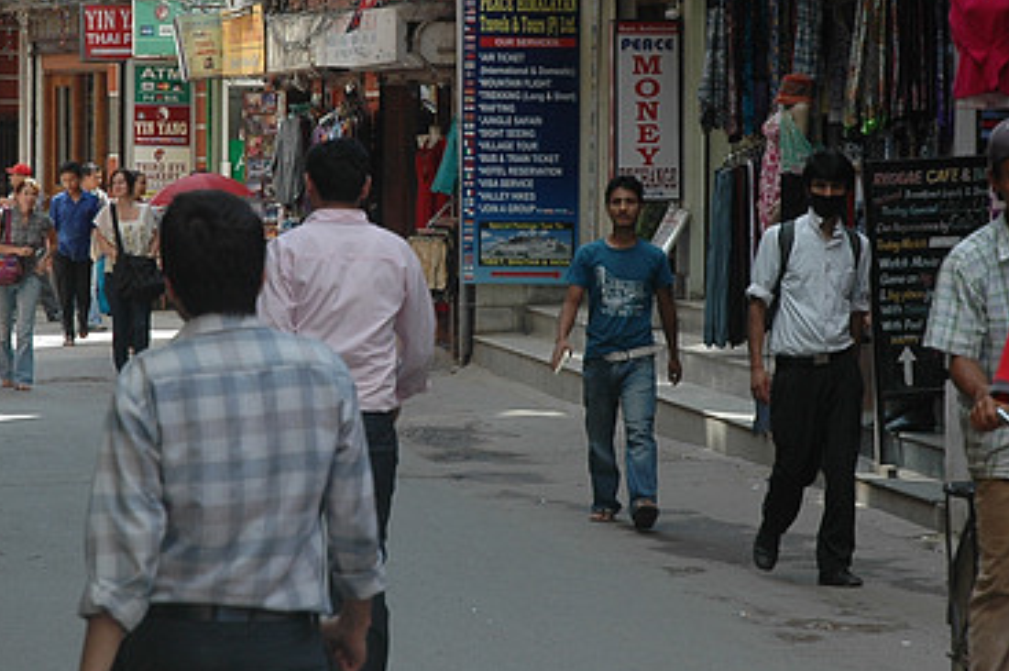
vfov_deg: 8.6
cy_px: 202
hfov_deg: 12.8
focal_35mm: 160
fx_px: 4480
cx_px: 481
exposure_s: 1/160
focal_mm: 56
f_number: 6.3
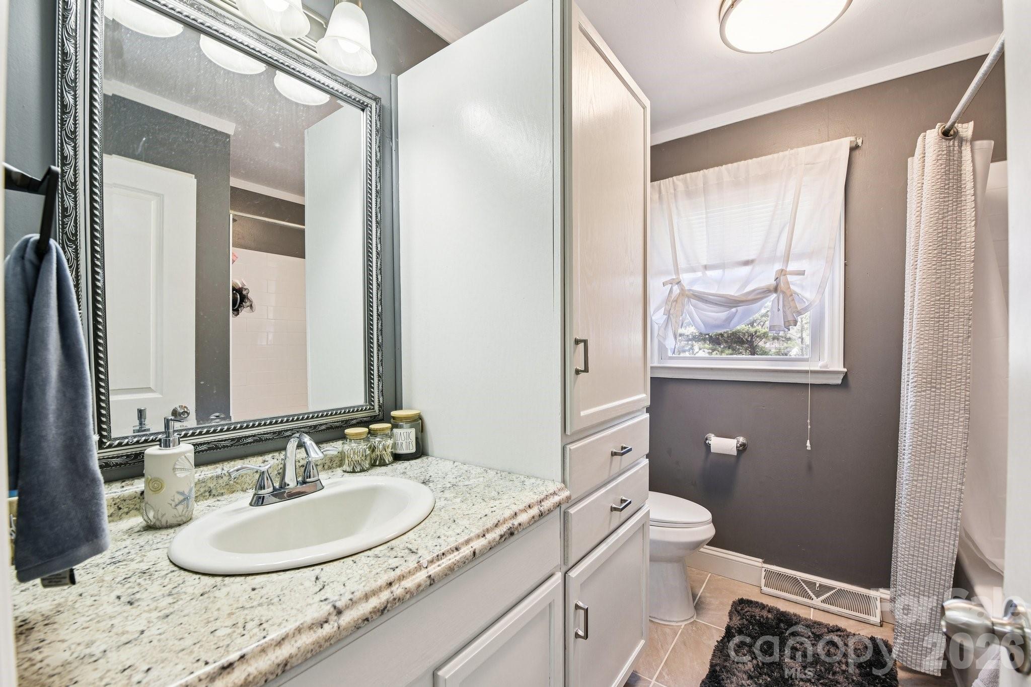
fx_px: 430
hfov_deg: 100.4
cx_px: 516
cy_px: 344
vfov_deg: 77.3
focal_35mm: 15
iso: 200
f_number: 8
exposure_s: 1/15
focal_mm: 15
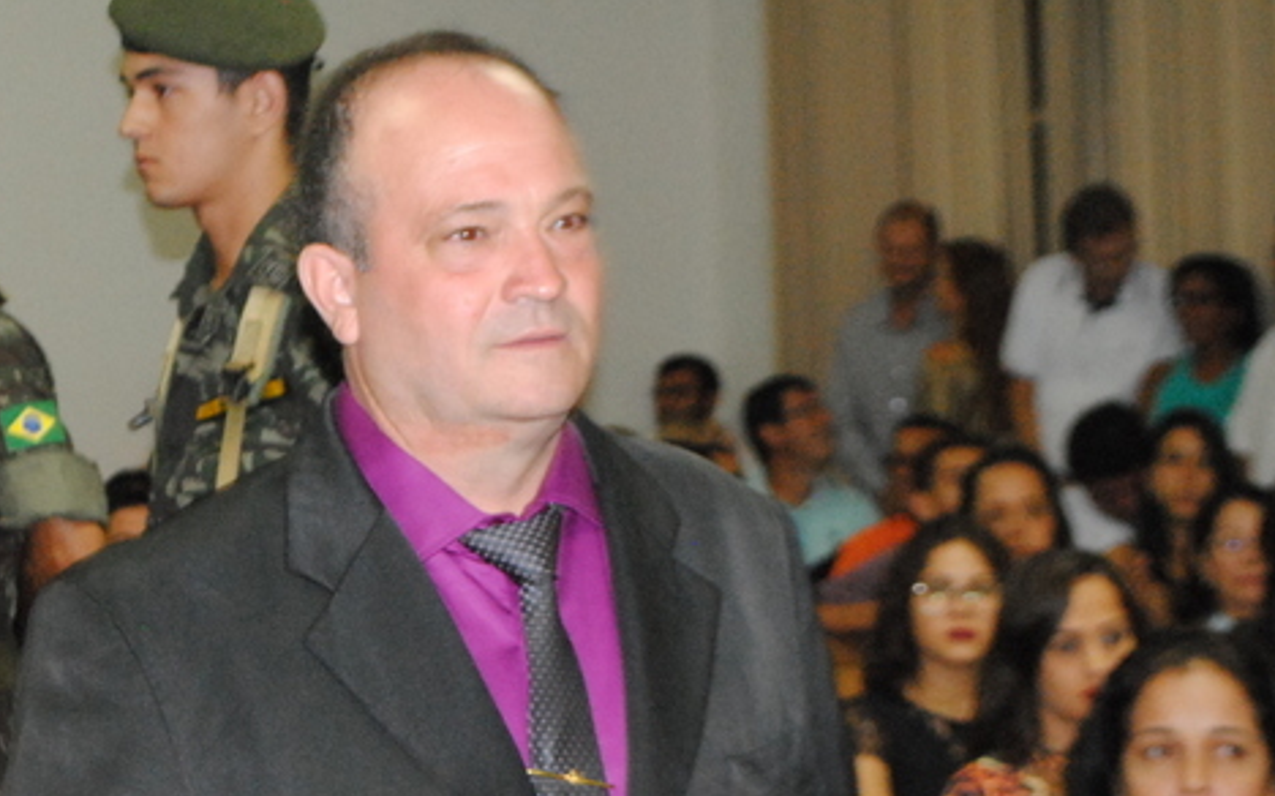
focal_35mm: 118
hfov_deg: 17.7
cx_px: 485
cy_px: 502
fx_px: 4094
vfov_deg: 11.1
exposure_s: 1/40
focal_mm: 45
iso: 1600
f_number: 5.3
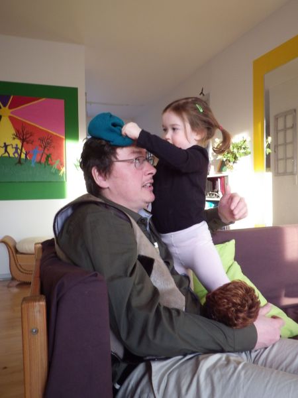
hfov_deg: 49.7
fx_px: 321
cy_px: 199
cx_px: 149
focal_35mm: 28
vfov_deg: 63.4
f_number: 3.5
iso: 200
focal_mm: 5
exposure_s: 1/45
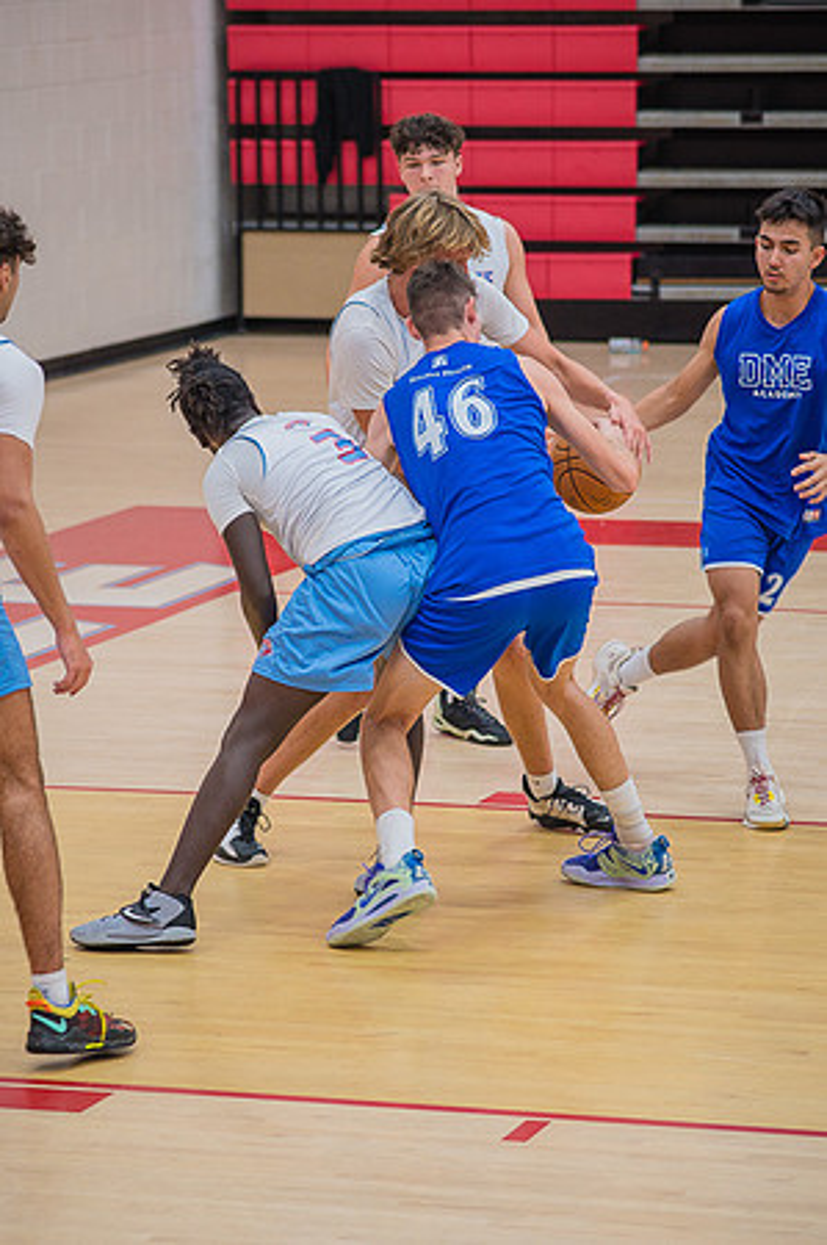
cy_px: 622
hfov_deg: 8.3
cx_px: 414
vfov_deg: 12.5
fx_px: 5698
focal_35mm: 165
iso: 1000
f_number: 5.3
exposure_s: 1/250
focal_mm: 165
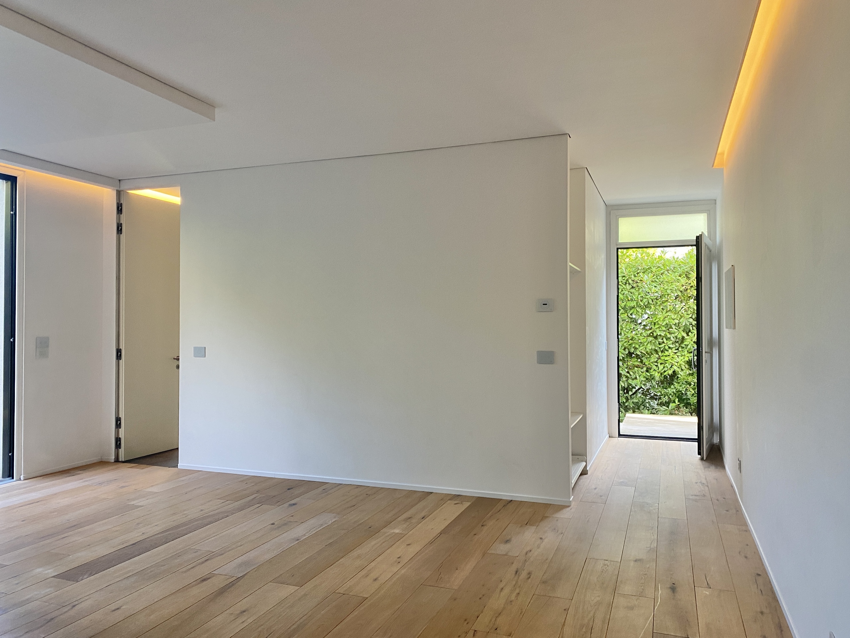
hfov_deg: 67.3
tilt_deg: +0.8
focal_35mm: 26
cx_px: 425
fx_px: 638
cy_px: 319
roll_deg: +0.5
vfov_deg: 53.1
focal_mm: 4.25
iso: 100
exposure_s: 1/78
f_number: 1.8
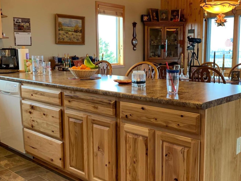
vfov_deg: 35.1
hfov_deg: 45.7
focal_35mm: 41
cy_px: 96
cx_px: 134
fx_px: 285
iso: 125
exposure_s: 1/60
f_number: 1.8
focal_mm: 4.25
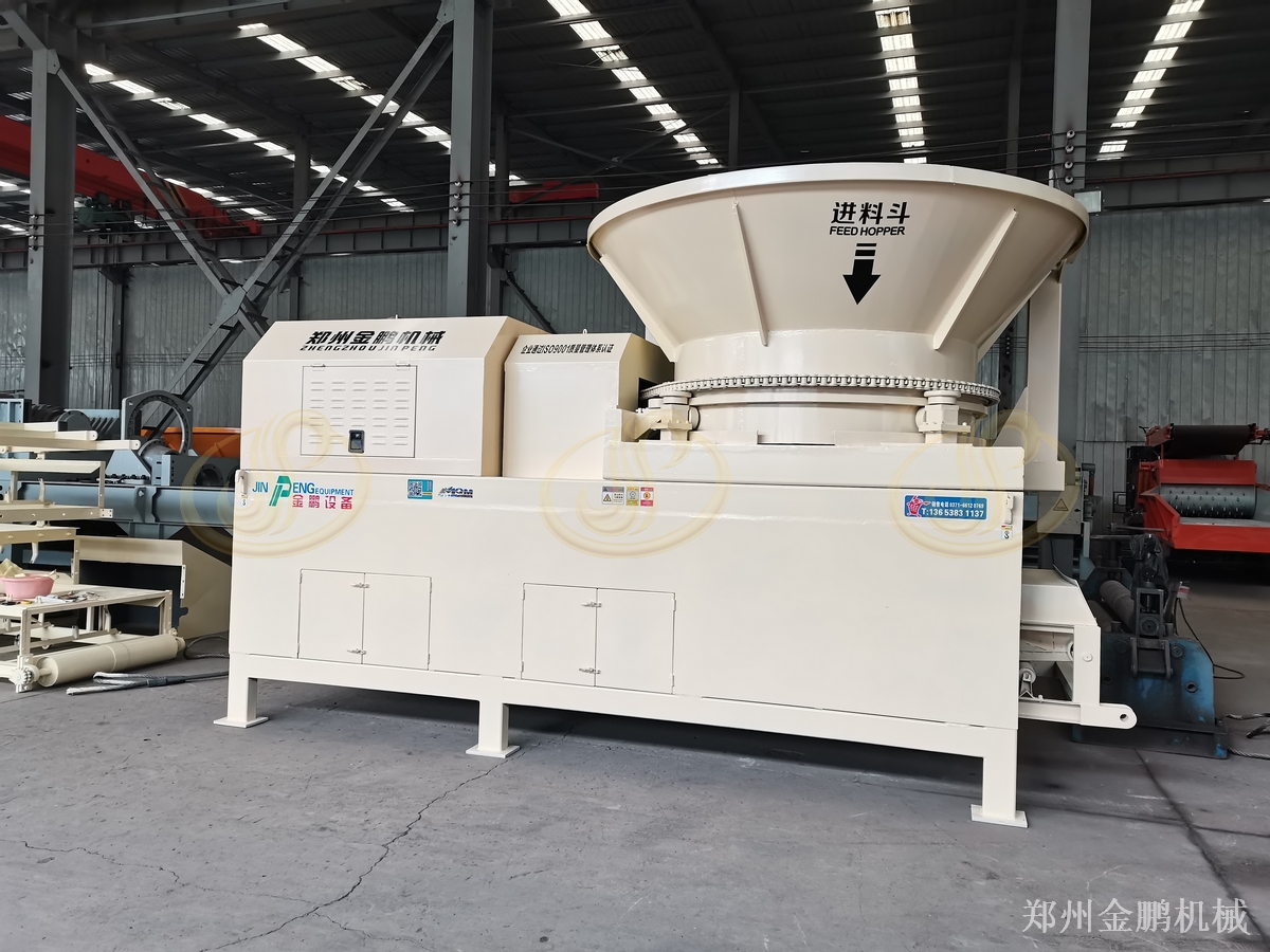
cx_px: 635
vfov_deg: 53.1
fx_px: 954
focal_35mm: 26
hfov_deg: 67.3
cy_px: 476
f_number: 1.8
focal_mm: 5.58
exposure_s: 1/100
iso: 250
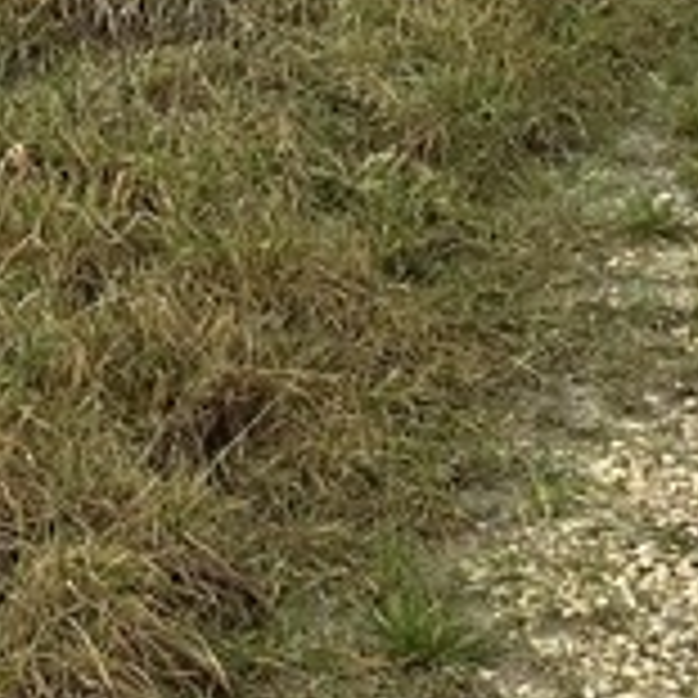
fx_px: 3194
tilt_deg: -0.4
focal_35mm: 140
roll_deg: +0.5
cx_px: -477
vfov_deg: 11.2
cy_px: -716
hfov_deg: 11.7
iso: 80
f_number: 1.78
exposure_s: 1/2410
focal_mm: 6.86
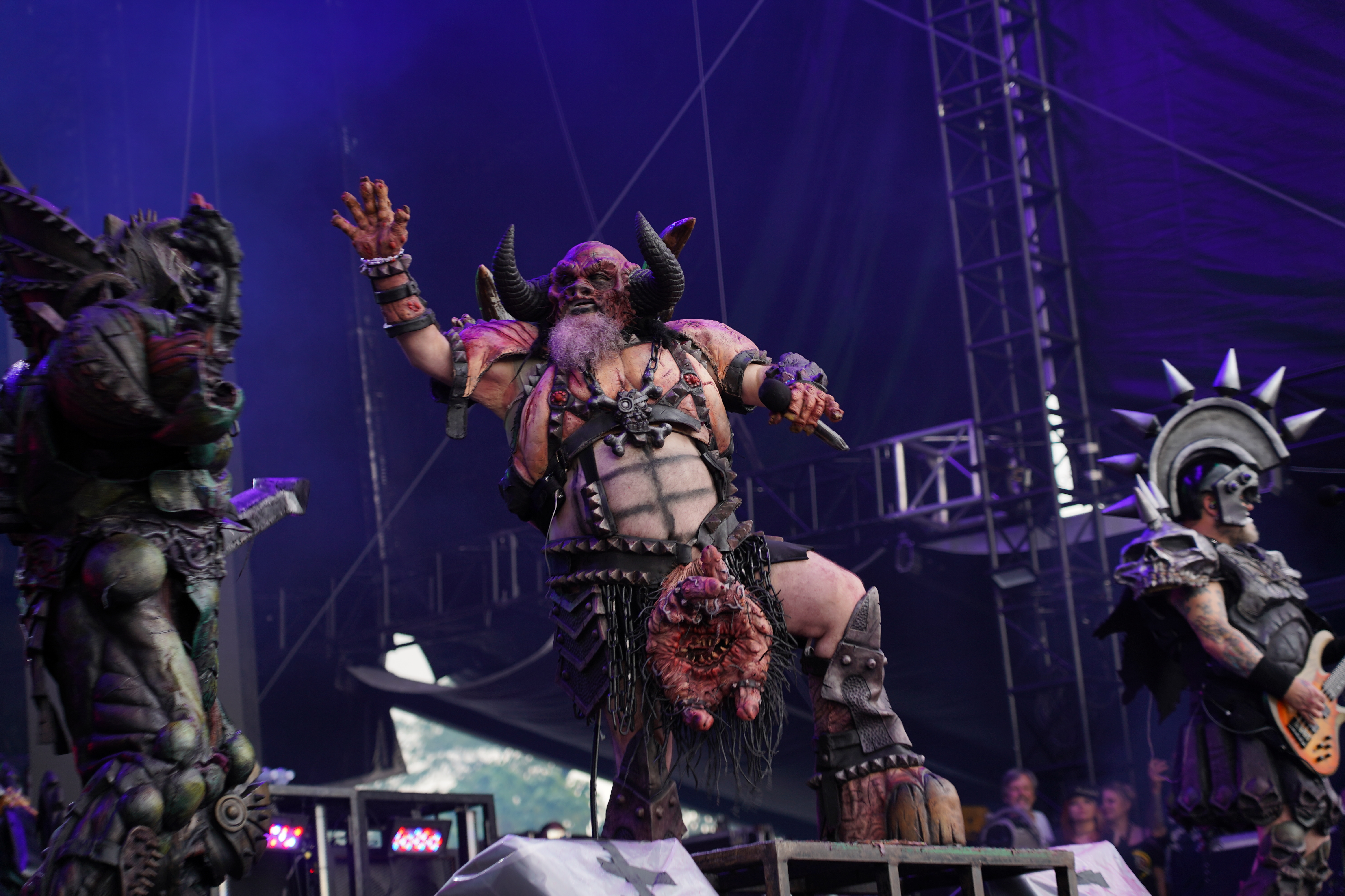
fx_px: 3175
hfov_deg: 23.9
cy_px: 448
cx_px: 672
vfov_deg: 16.1
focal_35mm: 85
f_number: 4
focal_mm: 85
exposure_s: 1/125
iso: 200
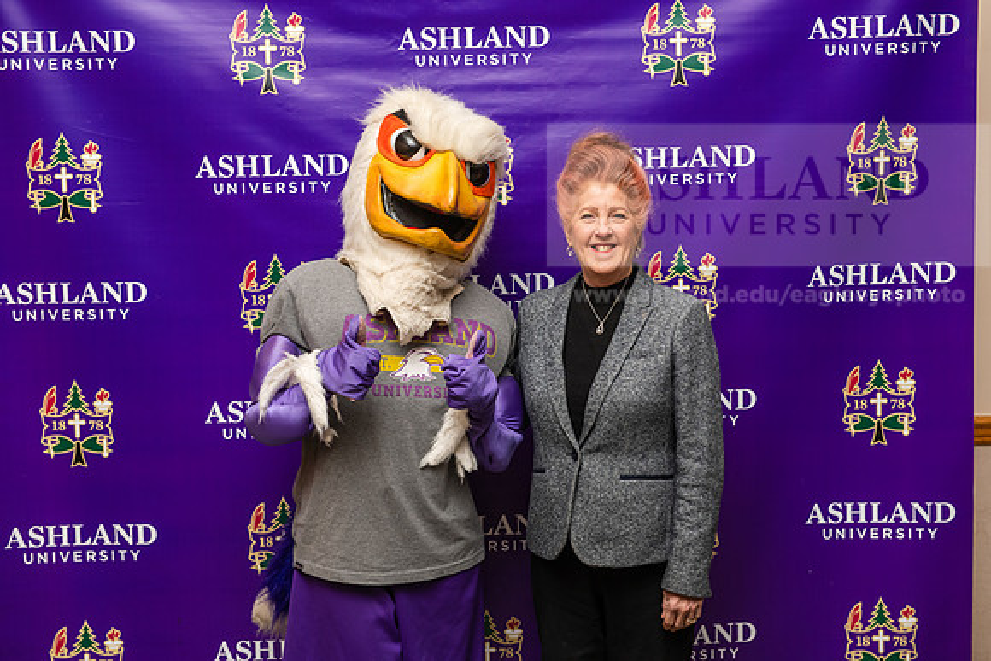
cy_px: 330
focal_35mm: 60
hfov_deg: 33.4
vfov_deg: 22.6
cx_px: 496
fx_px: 1652
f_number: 5.6
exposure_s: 1/200
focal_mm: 60
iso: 800
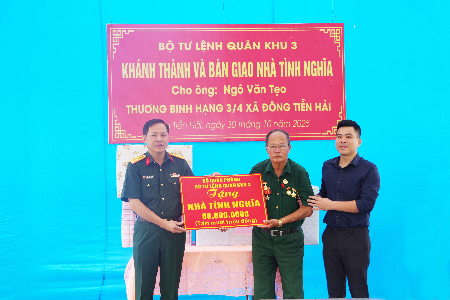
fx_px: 750
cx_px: 225
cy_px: 150
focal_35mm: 60
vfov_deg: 22.6
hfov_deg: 33.4
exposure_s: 1/25
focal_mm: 40
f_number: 4.5
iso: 100
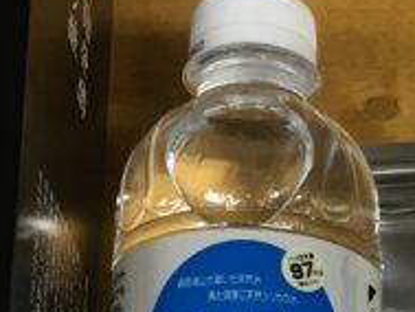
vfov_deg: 9.3
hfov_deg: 12.3
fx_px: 1883
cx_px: 505
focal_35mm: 157
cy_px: 428
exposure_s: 1/30
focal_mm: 4.15
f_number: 2.2
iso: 50
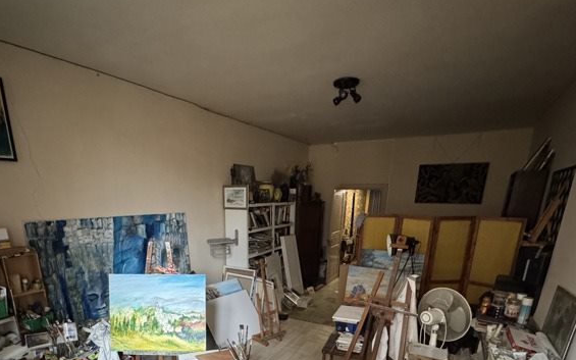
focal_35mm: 21
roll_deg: -0.3
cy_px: 294
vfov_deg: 53.1
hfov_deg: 82.0
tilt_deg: -16.8
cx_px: 258
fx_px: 330
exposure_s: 1/60
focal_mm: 2.22
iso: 1250
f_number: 2.2
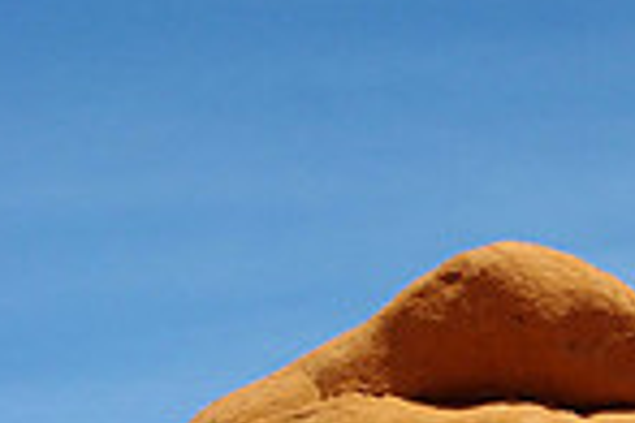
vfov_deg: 6.7
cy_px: 755
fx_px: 3545
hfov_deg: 9.6
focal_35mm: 201
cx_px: 1240
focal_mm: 34
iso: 100
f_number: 8
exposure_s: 1/640
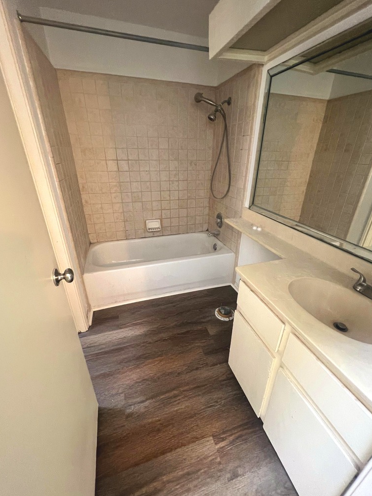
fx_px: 201
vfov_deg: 102.1
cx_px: 191
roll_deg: -1.0
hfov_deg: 85.6
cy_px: 250
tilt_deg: -24.3
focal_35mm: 14
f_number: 1.8
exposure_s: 1/20
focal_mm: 1.57
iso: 250
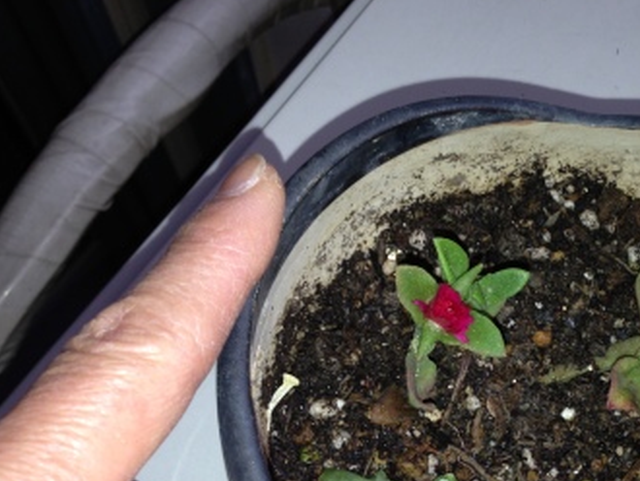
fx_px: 925
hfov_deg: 37.5
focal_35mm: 50
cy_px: 342
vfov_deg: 28.8
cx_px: 450
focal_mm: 4.13
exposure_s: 1/42
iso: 50
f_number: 2.4
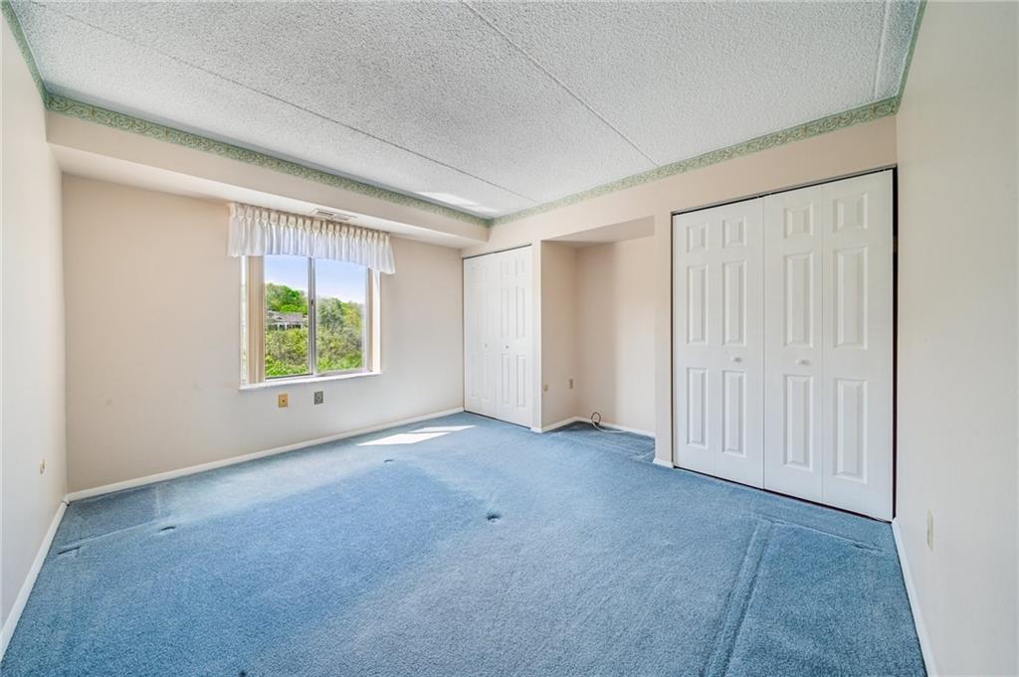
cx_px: 510
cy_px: 338
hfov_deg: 112.7
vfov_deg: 89.9
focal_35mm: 12
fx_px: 339
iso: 200
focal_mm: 12
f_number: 11
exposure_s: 1/25
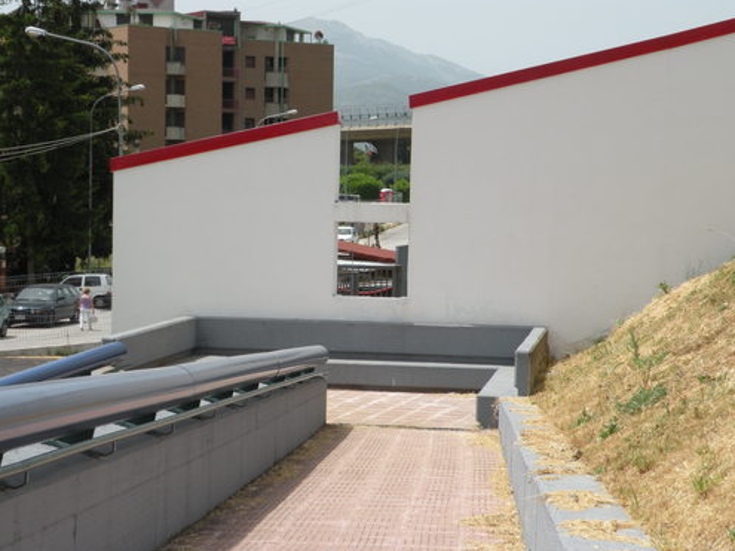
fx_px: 1995
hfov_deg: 20.9
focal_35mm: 94
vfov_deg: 15.7
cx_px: 370
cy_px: 276
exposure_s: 1/208
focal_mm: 16.4
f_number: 7.1
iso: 64
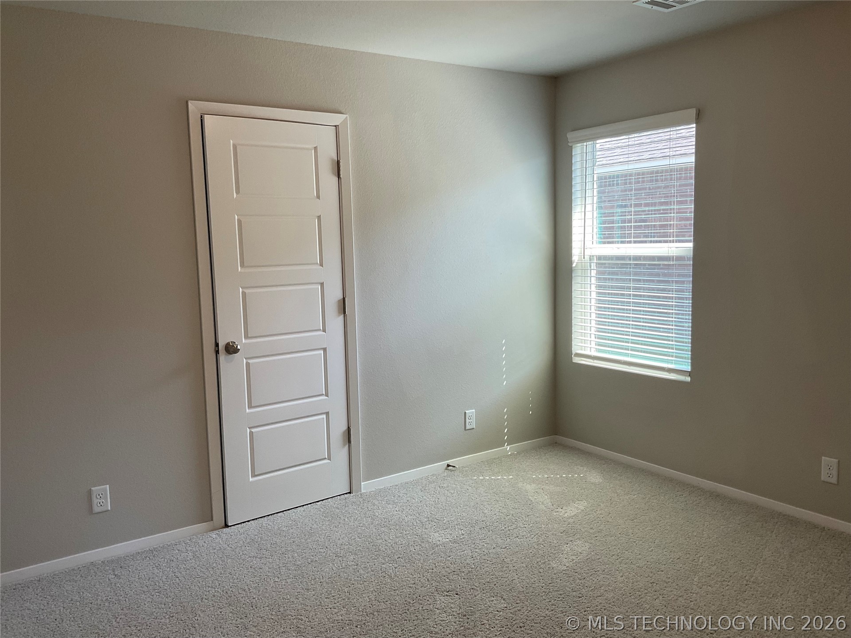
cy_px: 319
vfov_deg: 48.2
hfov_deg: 61.7
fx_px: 713
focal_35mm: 29
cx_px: 426
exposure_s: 1/120
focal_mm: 3
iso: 40
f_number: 1.8
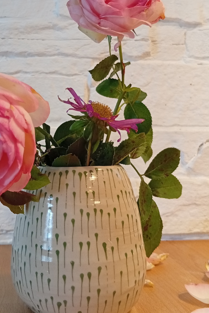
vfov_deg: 47.3
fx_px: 357
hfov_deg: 32.2
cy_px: 134
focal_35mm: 41
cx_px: 58
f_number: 1.8
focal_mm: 3.84
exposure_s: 1/33.3
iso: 215
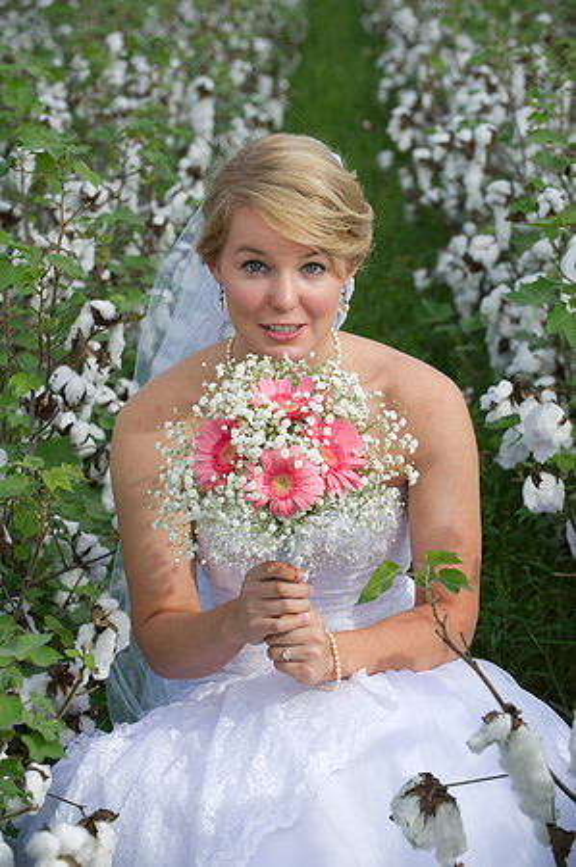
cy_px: 434
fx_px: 2526
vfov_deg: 19.5
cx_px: 288
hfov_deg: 13.0
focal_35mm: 105
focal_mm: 105
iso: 160
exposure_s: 1/200
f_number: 6.3
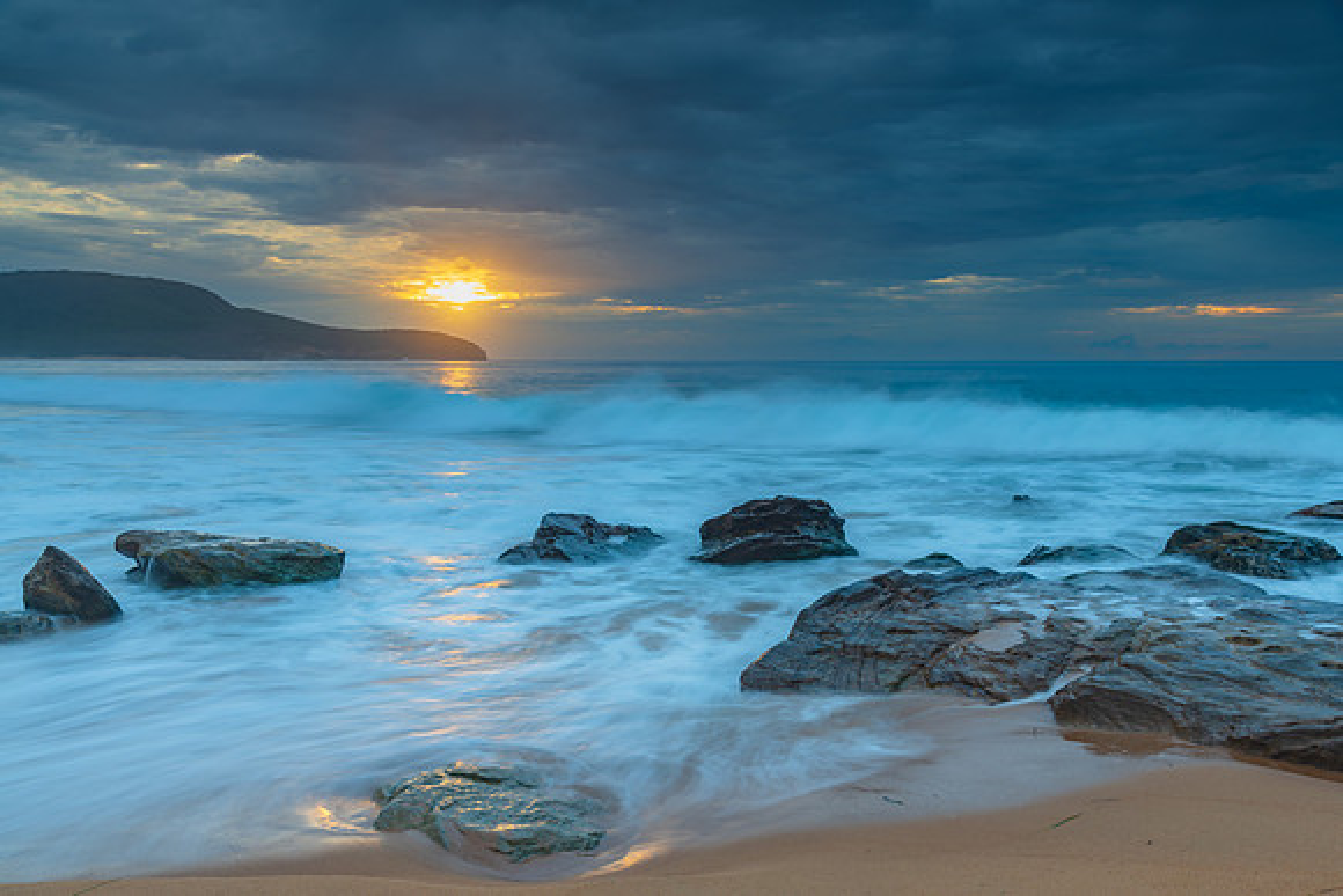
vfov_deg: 38.5
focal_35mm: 34
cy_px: 448
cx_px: 672
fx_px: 1285
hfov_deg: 55.2
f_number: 9
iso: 31
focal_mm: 34
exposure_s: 1
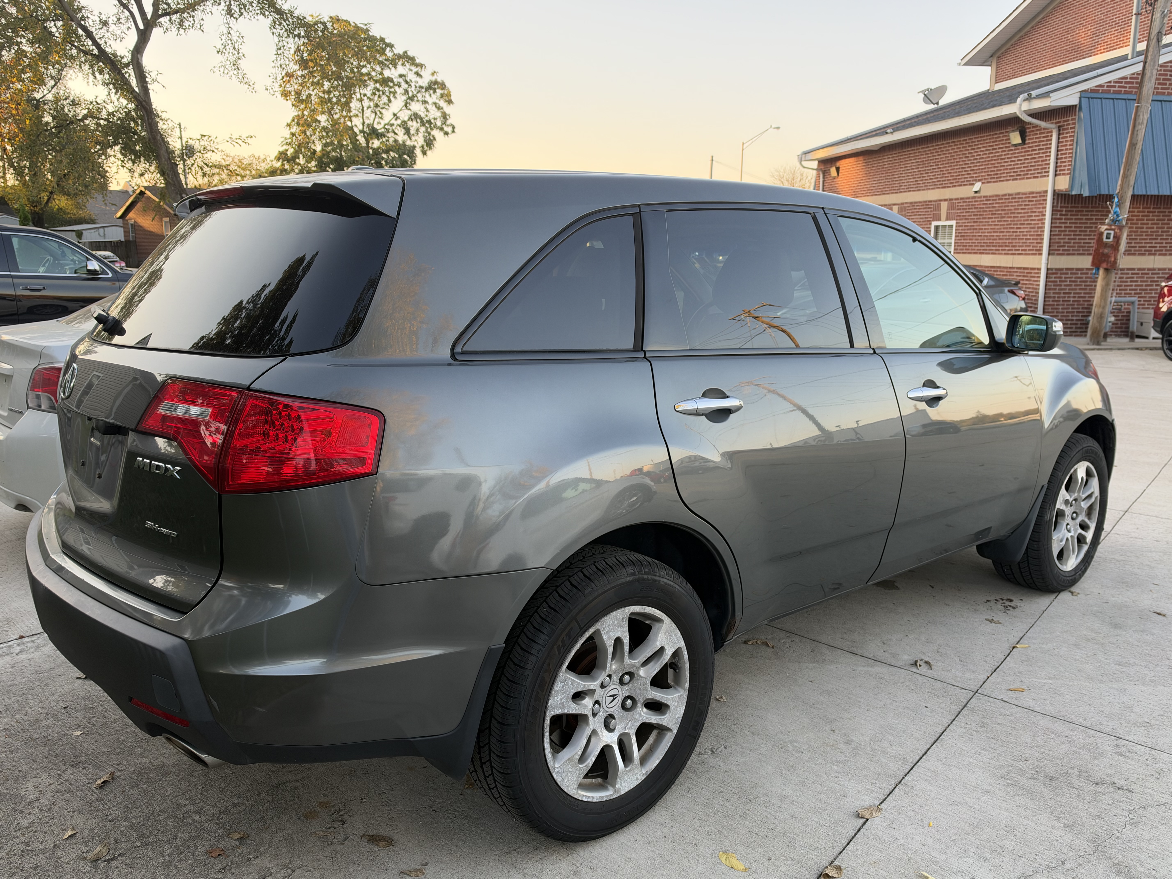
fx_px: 846
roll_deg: +0.4
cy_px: 440
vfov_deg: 54.9
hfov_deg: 69.4
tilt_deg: -10.8
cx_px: 586
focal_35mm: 25
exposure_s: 1/287
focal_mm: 6.93
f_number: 1.8
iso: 80
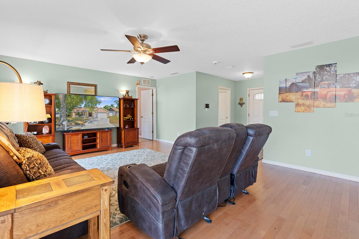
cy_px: 115
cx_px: 175
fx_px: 170
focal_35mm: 17
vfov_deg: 70.4
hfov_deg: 93.3
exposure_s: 1.3
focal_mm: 16
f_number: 8
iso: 200
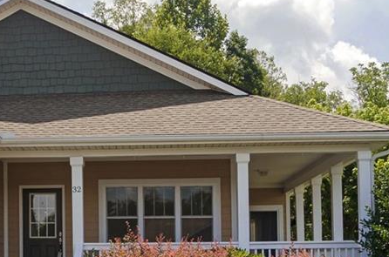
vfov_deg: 21.7
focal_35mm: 62
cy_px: 174
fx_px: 668
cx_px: -19
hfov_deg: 29.8
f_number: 8
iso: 160
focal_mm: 18
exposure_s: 1/800
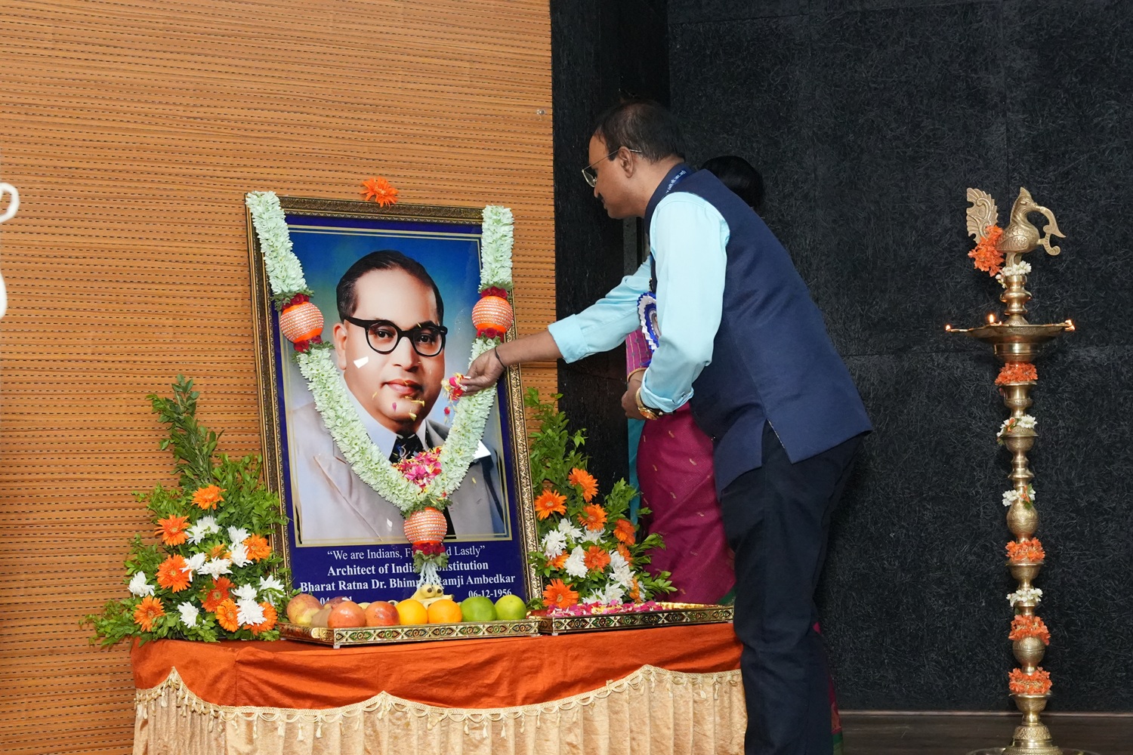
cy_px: 378
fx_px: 1983
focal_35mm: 63
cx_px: 566
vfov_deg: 21.6
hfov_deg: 31.9
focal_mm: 42.5
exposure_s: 1/160
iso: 8000
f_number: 6.3
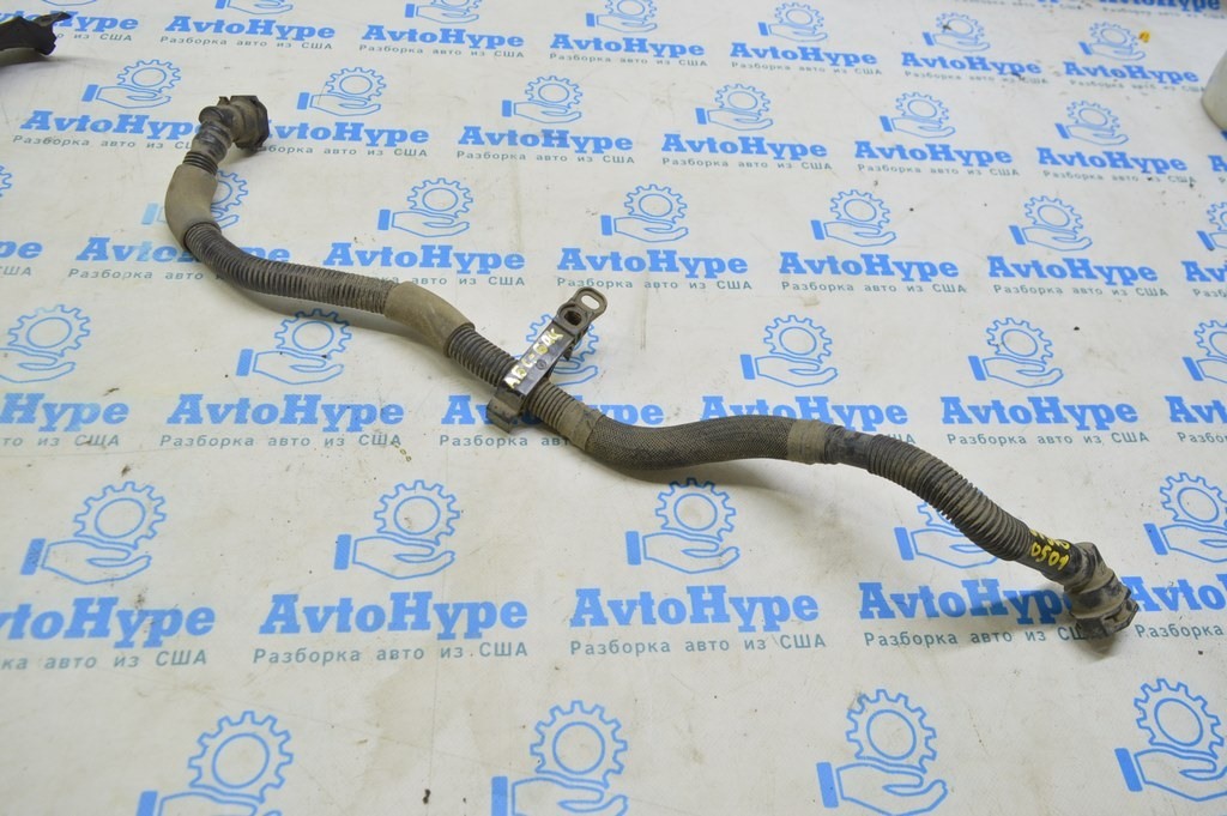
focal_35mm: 27
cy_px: 408
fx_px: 919
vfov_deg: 47.9
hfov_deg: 67.4
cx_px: 614
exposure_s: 1/20
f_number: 5.6
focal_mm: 18
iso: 400
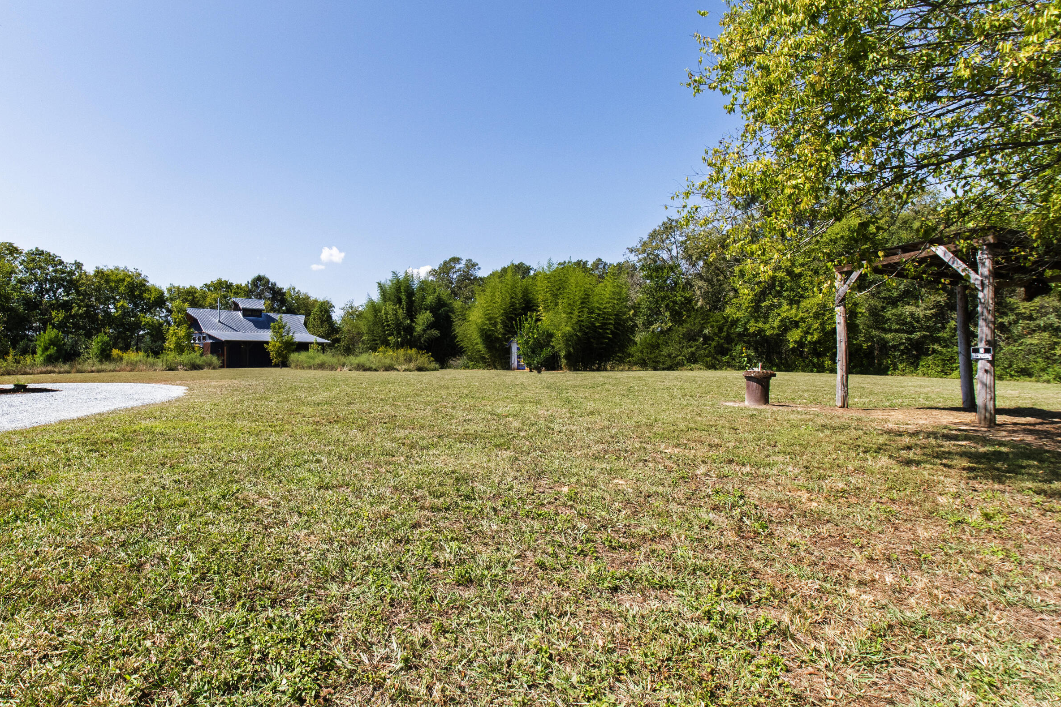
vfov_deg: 64.5
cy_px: 340
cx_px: 409
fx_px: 560
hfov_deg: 85.5
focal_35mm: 19
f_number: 8
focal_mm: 10
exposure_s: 1/1250
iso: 800
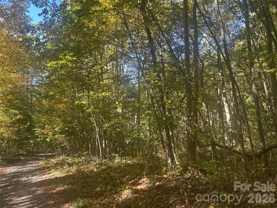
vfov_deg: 53.1
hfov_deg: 67.3
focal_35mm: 26
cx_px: 138
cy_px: 104
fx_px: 208
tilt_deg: +1.0
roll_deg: +0.4
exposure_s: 1/169
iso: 40
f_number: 1.5
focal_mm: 5.7
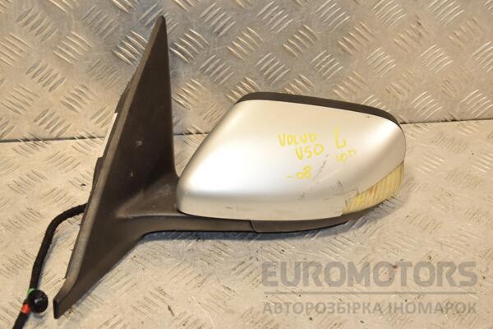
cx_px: 246
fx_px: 924
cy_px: 164
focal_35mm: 68
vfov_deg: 20.2
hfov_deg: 29.9
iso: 800
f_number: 8
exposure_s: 1/200
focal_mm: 45
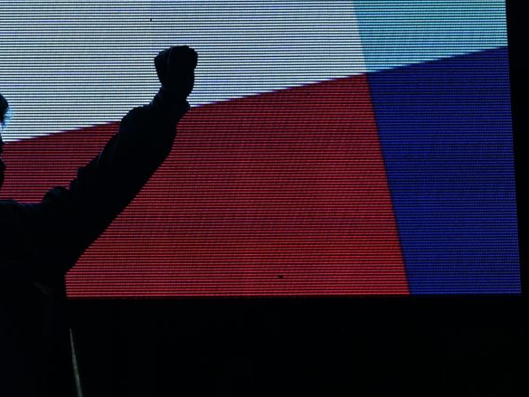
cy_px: 12
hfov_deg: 13.6
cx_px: -234
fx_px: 2109
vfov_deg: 10.7
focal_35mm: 138
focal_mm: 41
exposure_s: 1/250
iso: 100
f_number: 4.5
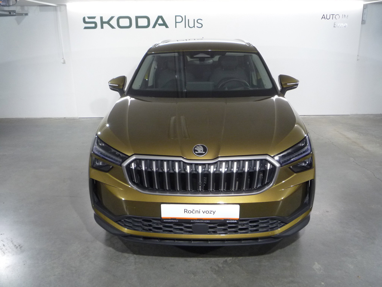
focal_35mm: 30
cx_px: 191
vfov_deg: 46.8
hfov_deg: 60.0
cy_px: 144
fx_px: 331
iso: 250
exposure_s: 1/30
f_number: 3.3
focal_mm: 5.2
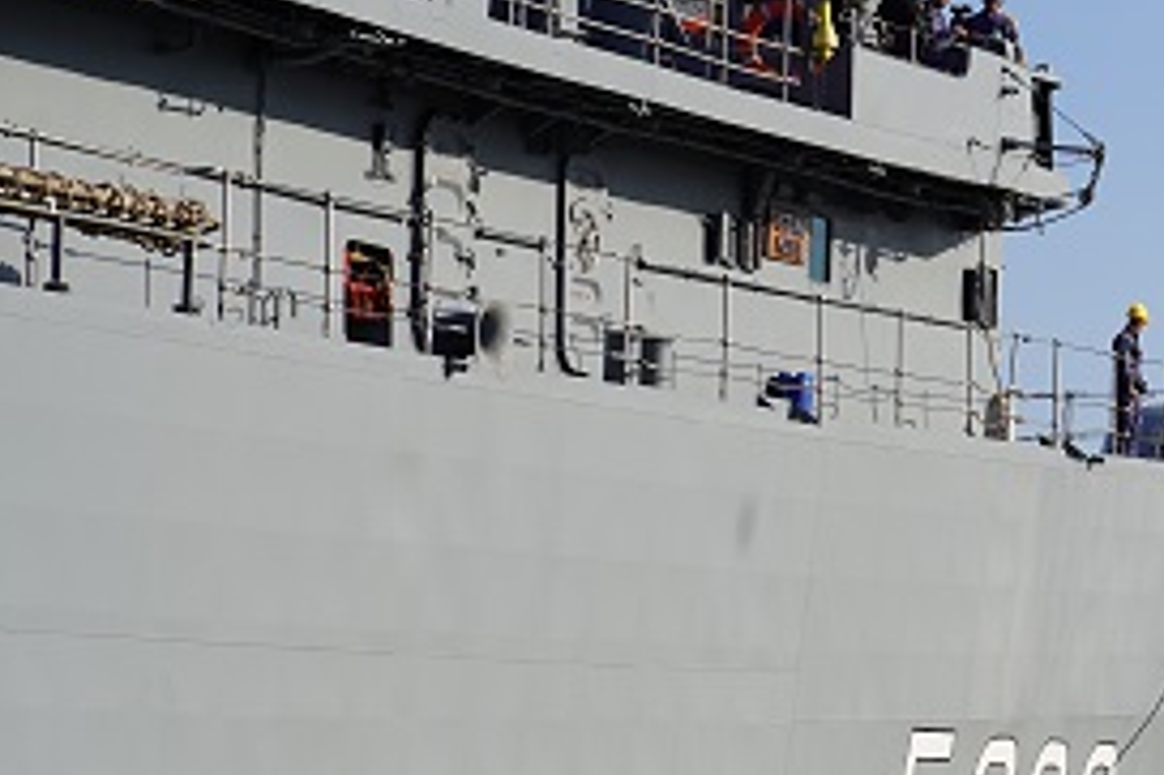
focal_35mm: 180
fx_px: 5816
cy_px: 736
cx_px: 1446
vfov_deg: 7.6
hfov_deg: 11.2
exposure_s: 1/800
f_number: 5
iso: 100
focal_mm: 70
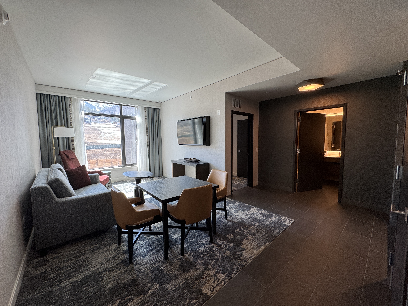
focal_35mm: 14
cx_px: 204
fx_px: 165
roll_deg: +0.7
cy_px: 153
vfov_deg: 85.7
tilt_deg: -4.5
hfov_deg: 102.1
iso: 100
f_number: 2.2
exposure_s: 1/120
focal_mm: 2.22
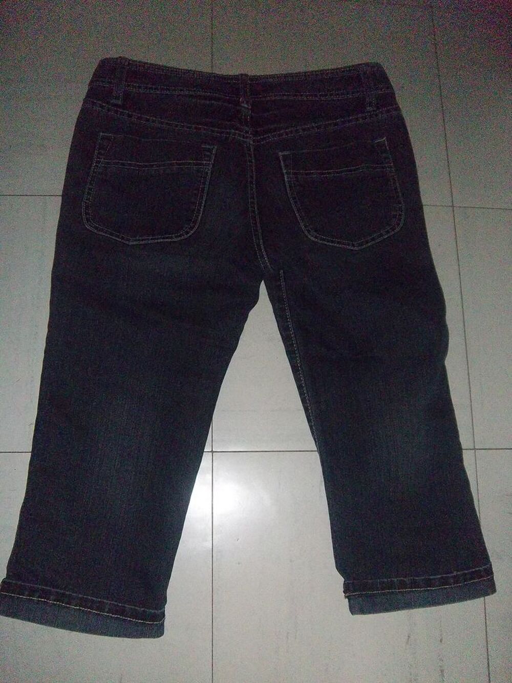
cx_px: 256
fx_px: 552
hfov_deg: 49.8
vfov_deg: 63.4
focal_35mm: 28
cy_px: 342
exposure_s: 1/64
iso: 320
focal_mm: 5.1
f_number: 3.5
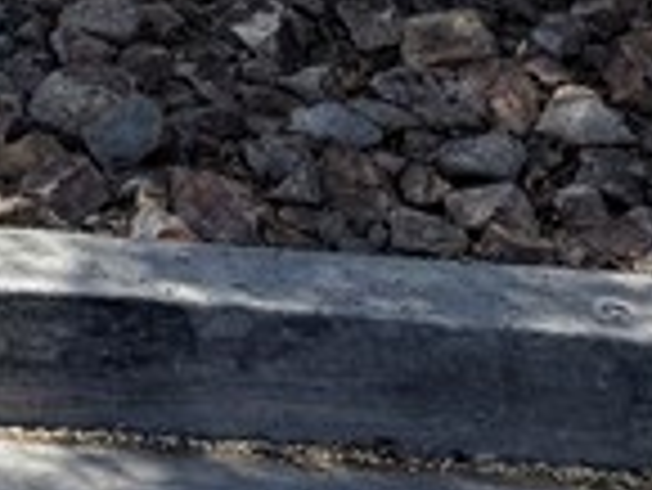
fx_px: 3186
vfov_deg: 7.6
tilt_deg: -1.1
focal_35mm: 169
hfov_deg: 9.8
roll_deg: -2.5
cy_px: -1052
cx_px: -1084
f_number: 1.78
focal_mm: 6.76
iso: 80
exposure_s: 1/4673
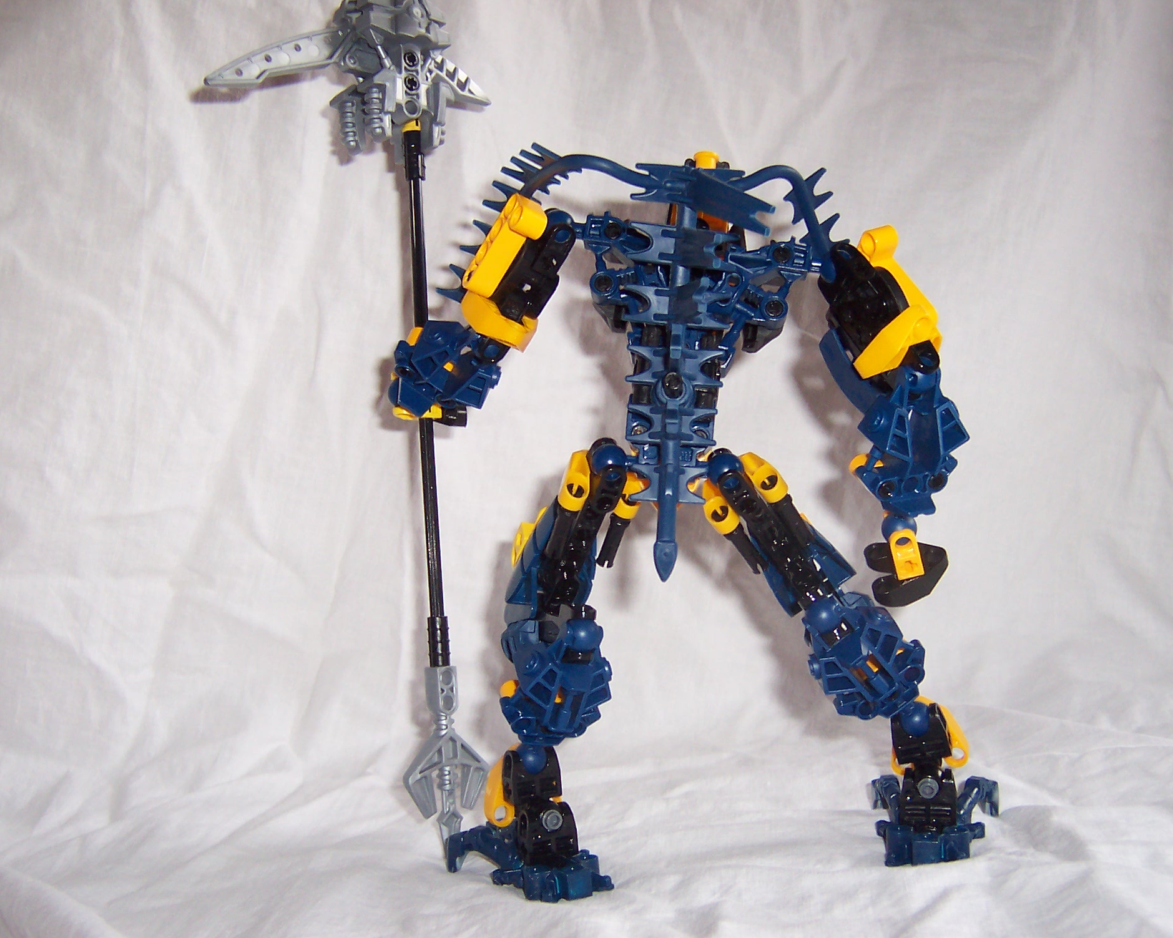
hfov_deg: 47.9
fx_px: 1319
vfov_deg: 39.2
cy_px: 470
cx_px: 632
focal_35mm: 38
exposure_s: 1/60
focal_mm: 5.6
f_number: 2.8
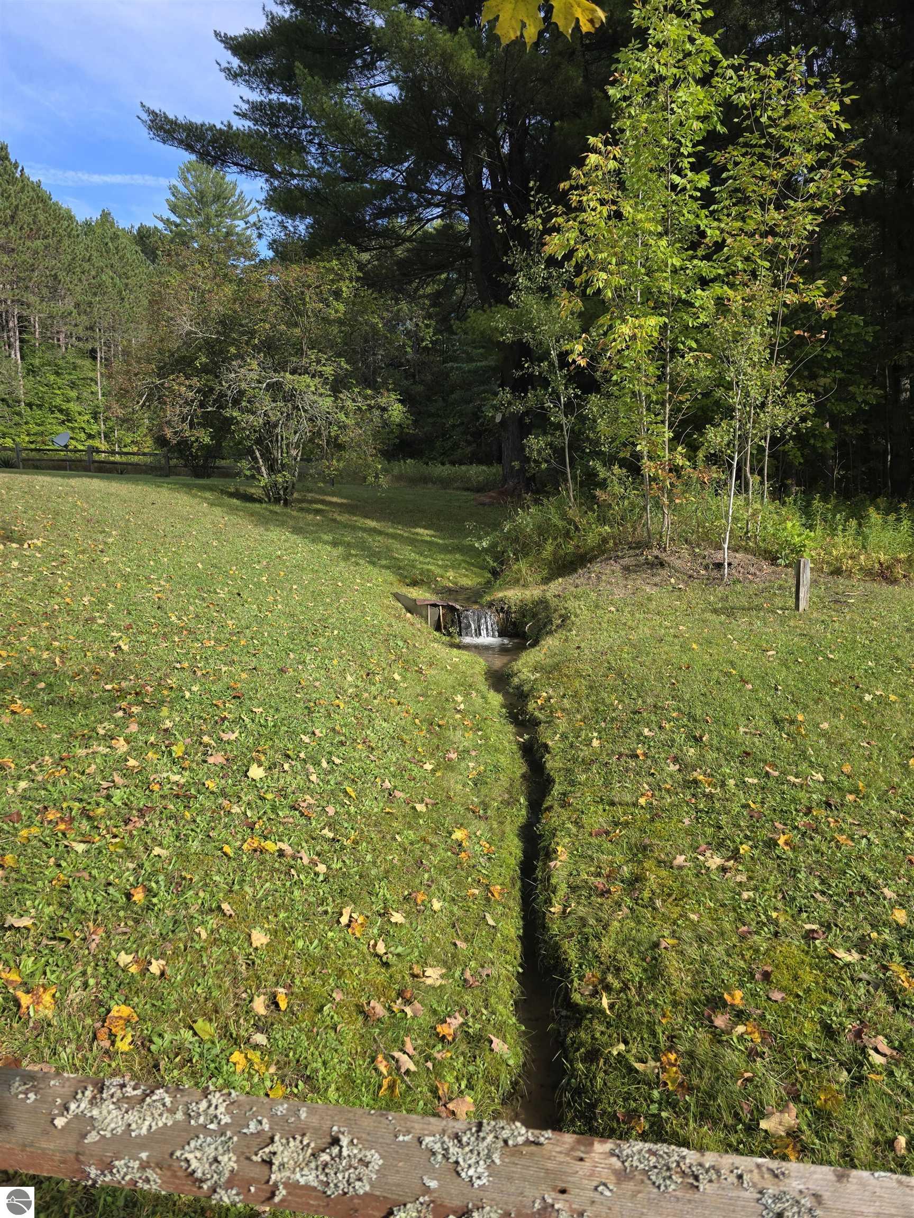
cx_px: 457
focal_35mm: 23
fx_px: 810
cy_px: 609
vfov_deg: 73.9
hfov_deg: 58.9
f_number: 1.7
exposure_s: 1/2105
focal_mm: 6.3
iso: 80
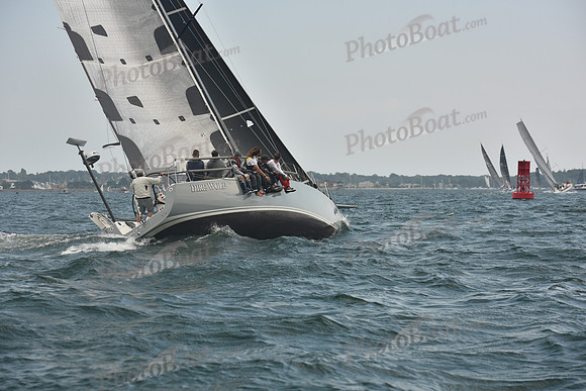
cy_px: 196
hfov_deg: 20.8
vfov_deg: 14.0
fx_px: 1596
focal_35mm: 98
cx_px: 293
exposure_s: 1/500
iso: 250
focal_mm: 98
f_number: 5.6
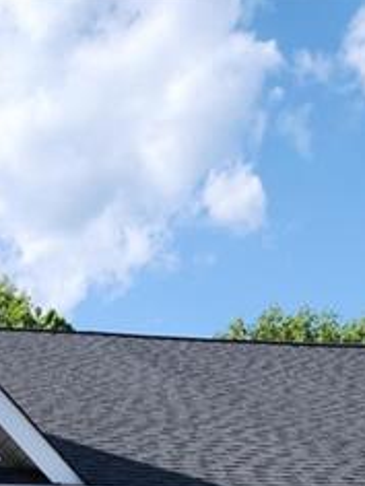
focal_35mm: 75
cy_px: 778
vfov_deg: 21.0
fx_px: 1054
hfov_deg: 17.8
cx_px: -167
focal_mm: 5.4
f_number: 1.8
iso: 20
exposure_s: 1/1076
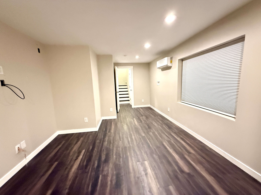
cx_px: 130
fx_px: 106
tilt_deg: -7.6
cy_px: 98
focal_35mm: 14
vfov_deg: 85.7
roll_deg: +1.9
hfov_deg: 102.1
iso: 1250
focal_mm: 2.22
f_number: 2.2
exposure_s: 1/40
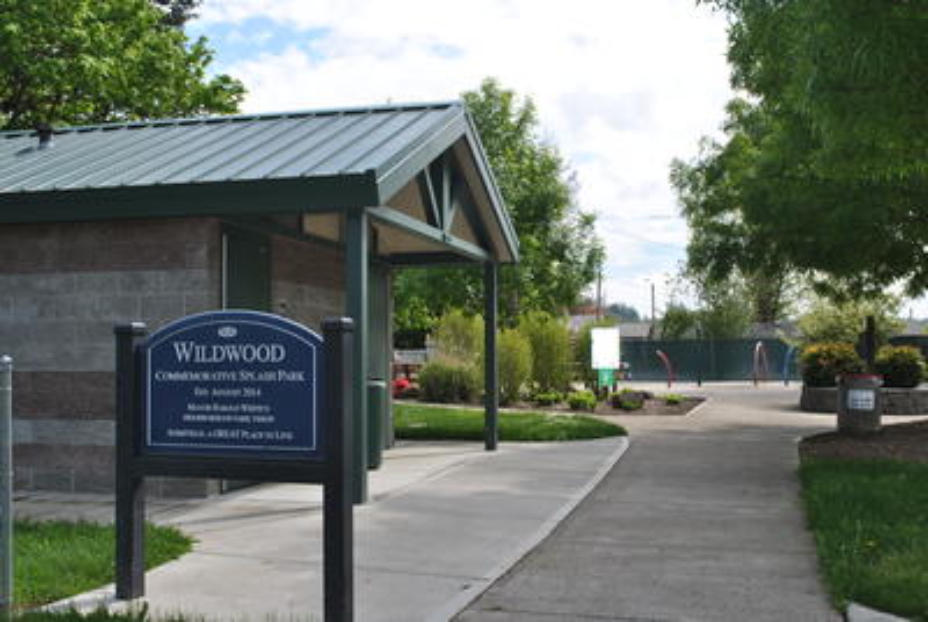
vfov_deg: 34.3
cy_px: 311
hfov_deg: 49.5
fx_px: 1007
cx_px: 464
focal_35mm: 39
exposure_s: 1/200
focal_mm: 26
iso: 100
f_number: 9
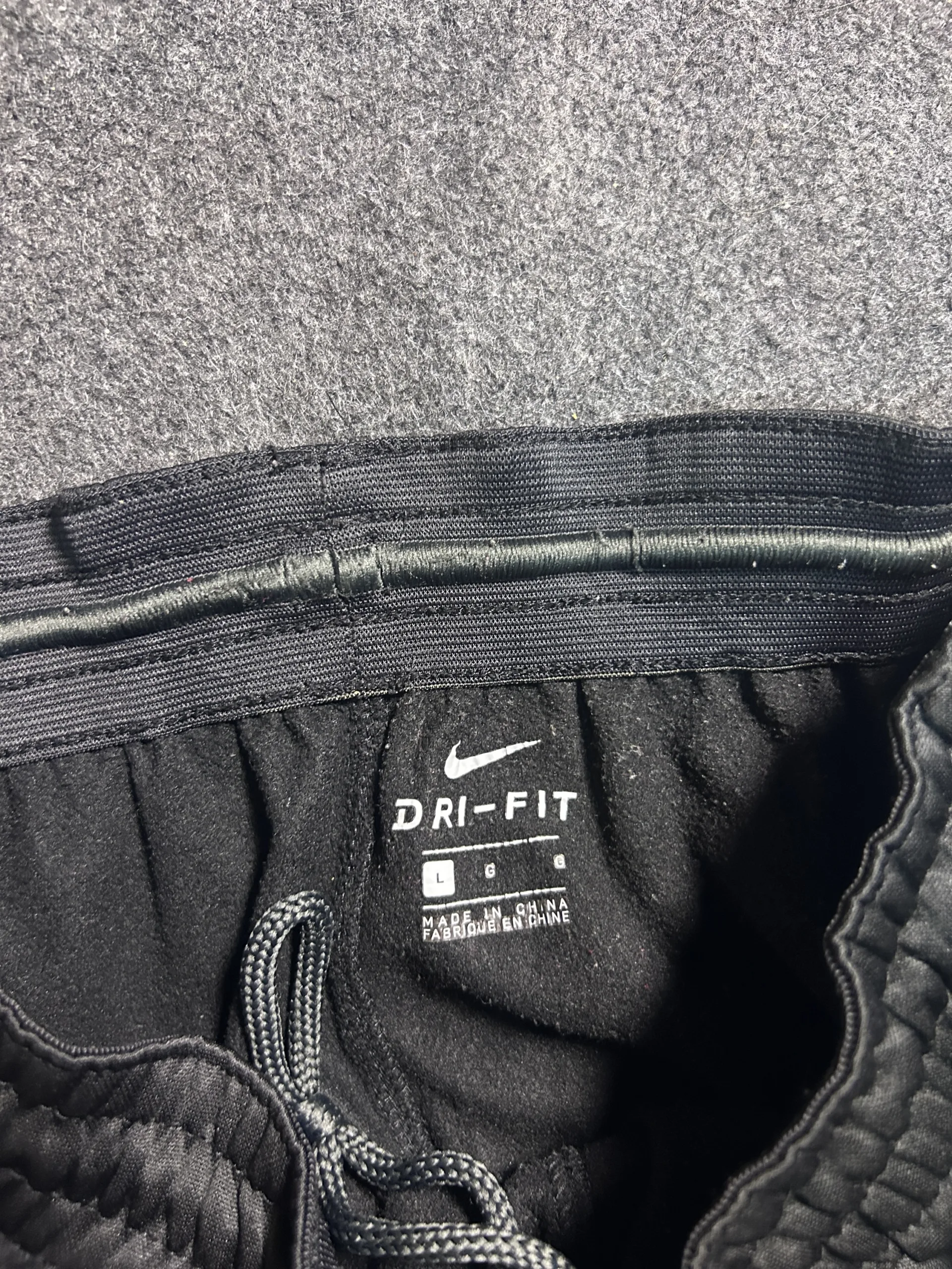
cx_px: 476
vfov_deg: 67.3
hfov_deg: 53.1
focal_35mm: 26
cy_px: 634
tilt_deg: -56.6
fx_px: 953
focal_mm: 5.7
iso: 500
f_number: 1.5
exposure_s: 1/50
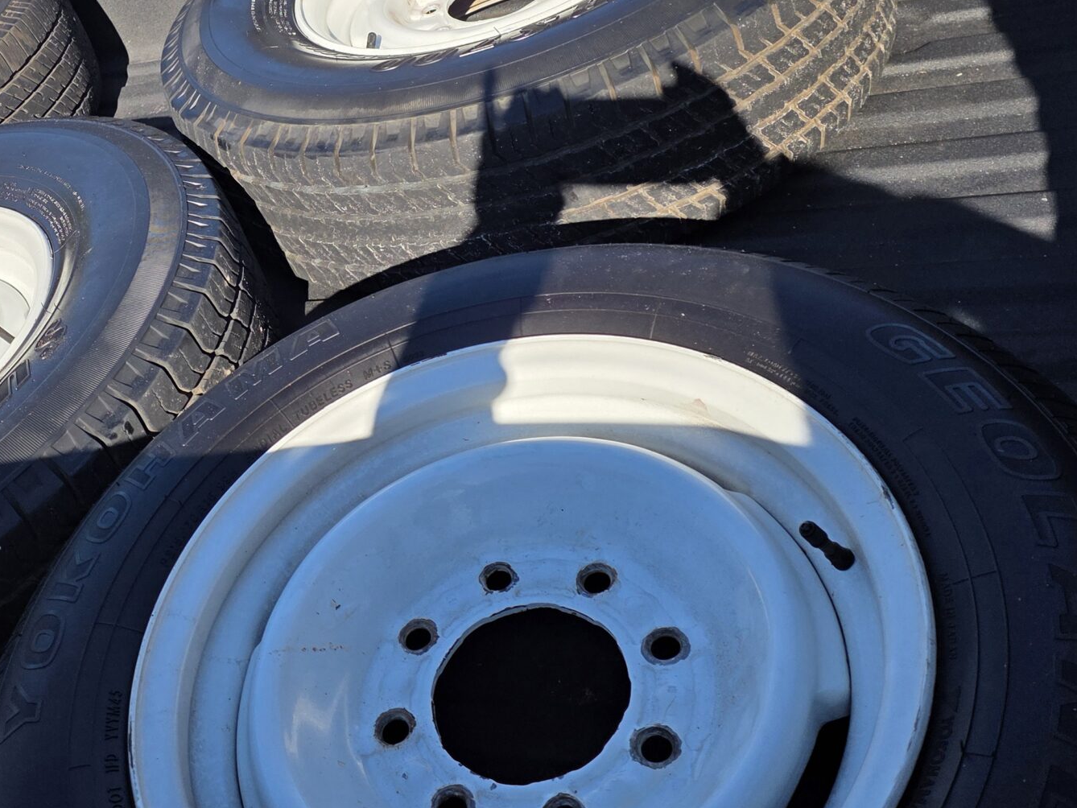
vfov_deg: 31.9
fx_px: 1369
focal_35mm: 44
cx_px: 266
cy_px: 153
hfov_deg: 41.6
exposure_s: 1/10000
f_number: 1.7
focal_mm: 6.3
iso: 80
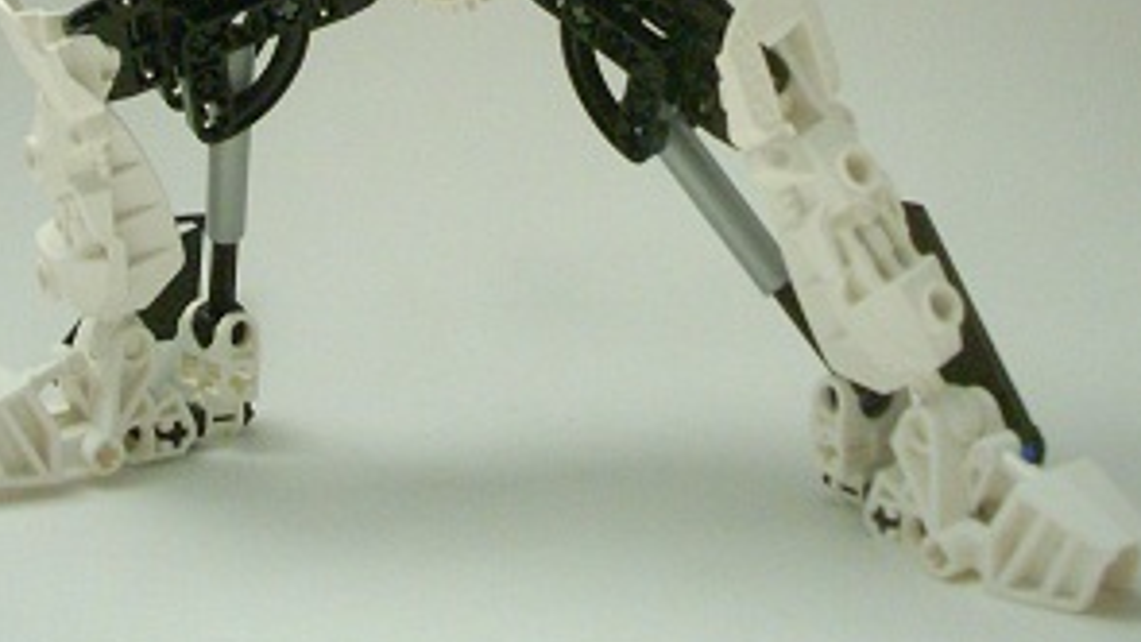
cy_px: -232
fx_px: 2118
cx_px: 518
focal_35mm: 70
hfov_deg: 30.1
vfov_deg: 16.2
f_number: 2.8
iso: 475
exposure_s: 1/4
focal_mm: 6.2
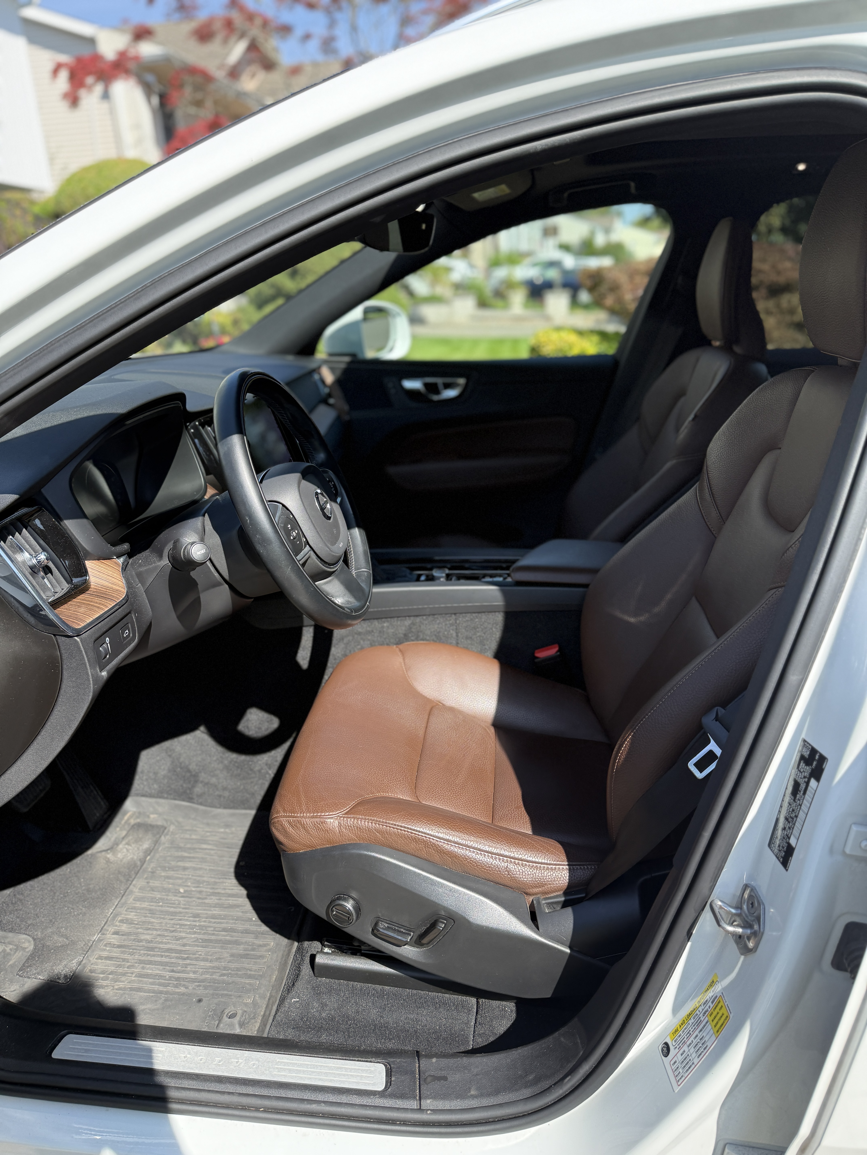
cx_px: 434
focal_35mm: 24
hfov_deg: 56.8
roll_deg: +2.4
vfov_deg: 71.6
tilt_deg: -20.7
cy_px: 578
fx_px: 801
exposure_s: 1/1493
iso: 100
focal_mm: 6.76
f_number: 1.78
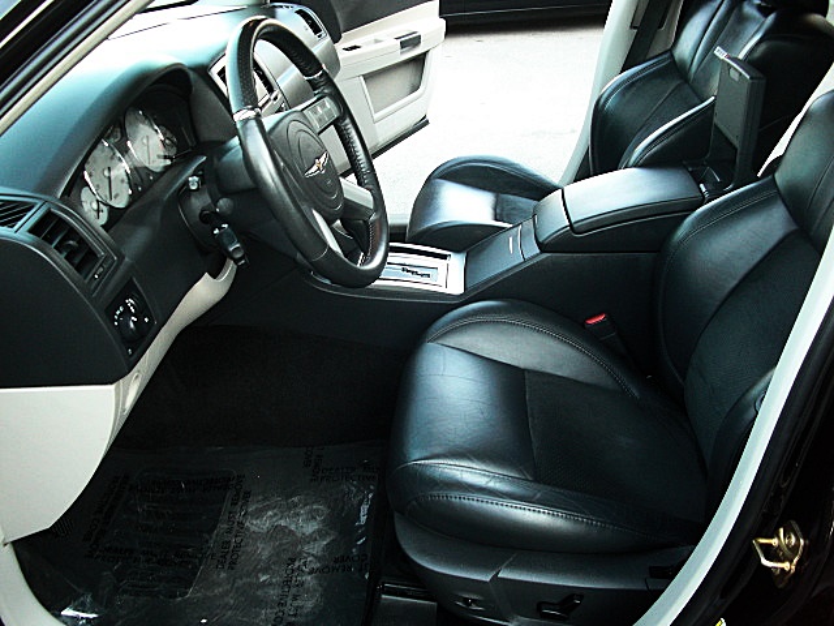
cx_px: 417
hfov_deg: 51.4
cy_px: 313
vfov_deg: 39.7
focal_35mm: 36
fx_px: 867
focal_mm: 6.3
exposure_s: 1/60
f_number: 2.8
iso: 200
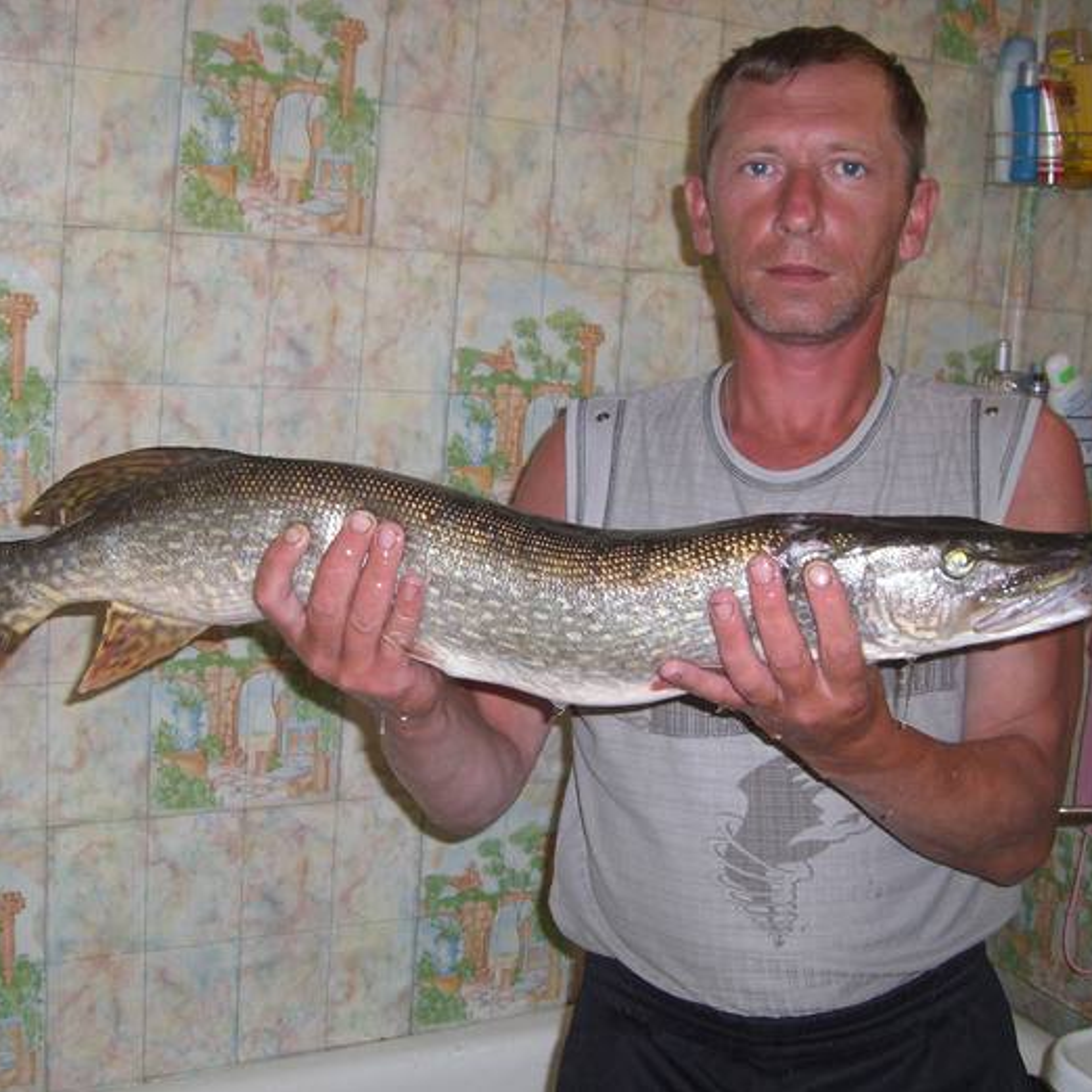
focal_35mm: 45
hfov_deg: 37.5
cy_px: 547
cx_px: 594
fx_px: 1606
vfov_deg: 37.6
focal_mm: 6.2
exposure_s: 1/60
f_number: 2.7
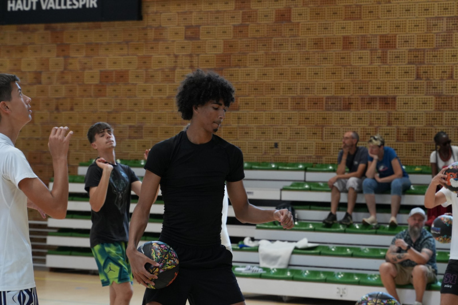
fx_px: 1431
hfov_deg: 18.2
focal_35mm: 112
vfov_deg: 12.2
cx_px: 229
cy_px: 152
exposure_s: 1/640
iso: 1600
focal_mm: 75
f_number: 4
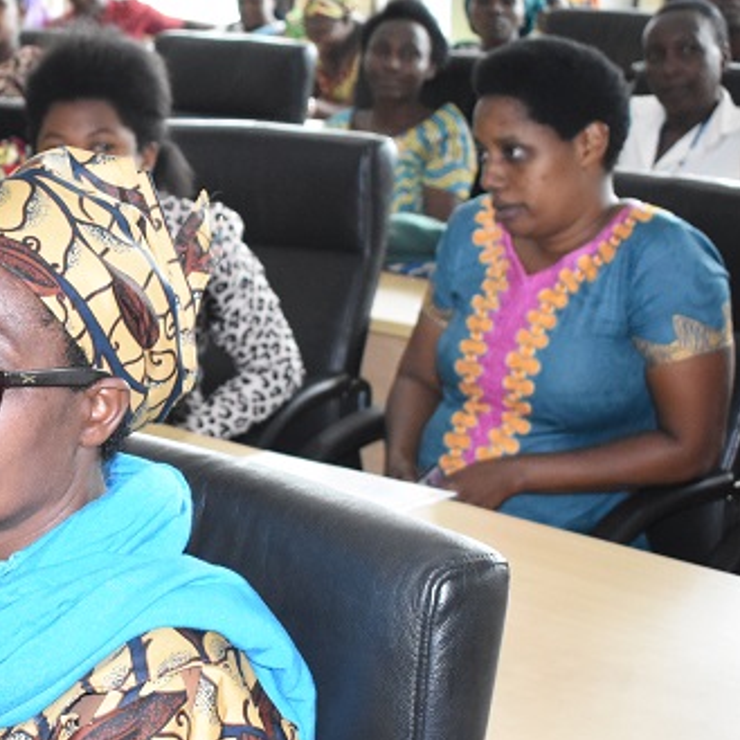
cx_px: 7
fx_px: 2249
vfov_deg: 18.7
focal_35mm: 93
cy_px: 459
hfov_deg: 18.2
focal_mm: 24
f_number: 4
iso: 2500
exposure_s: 1/200
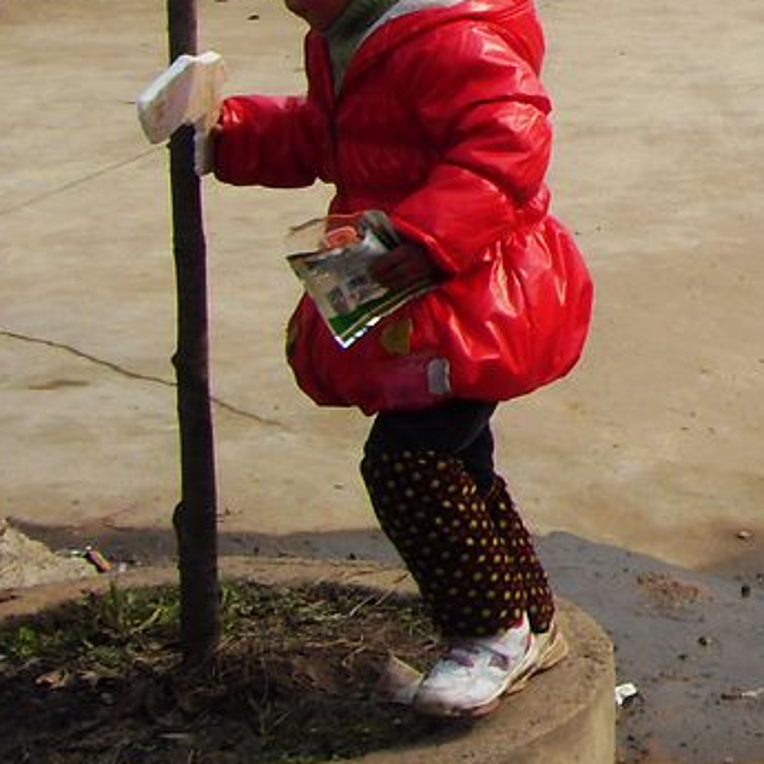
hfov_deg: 13.5
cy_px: -135
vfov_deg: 14.1
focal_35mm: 120
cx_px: 1233
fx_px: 2996
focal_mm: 6.6
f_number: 6.2
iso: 80
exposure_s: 1/350
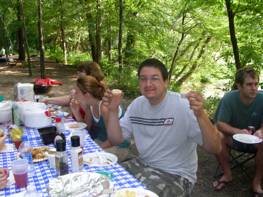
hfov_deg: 49.0
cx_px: 132
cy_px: 98
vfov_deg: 37.7
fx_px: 289
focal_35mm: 38
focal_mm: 6.3
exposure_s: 1/43.2
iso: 50
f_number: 3.5
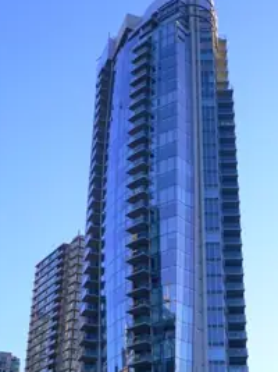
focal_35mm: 56
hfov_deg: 26.0
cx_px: 163
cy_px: 251
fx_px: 600
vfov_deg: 34.0
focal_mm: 5.8
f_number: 2.8
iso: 80
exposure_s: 1/320
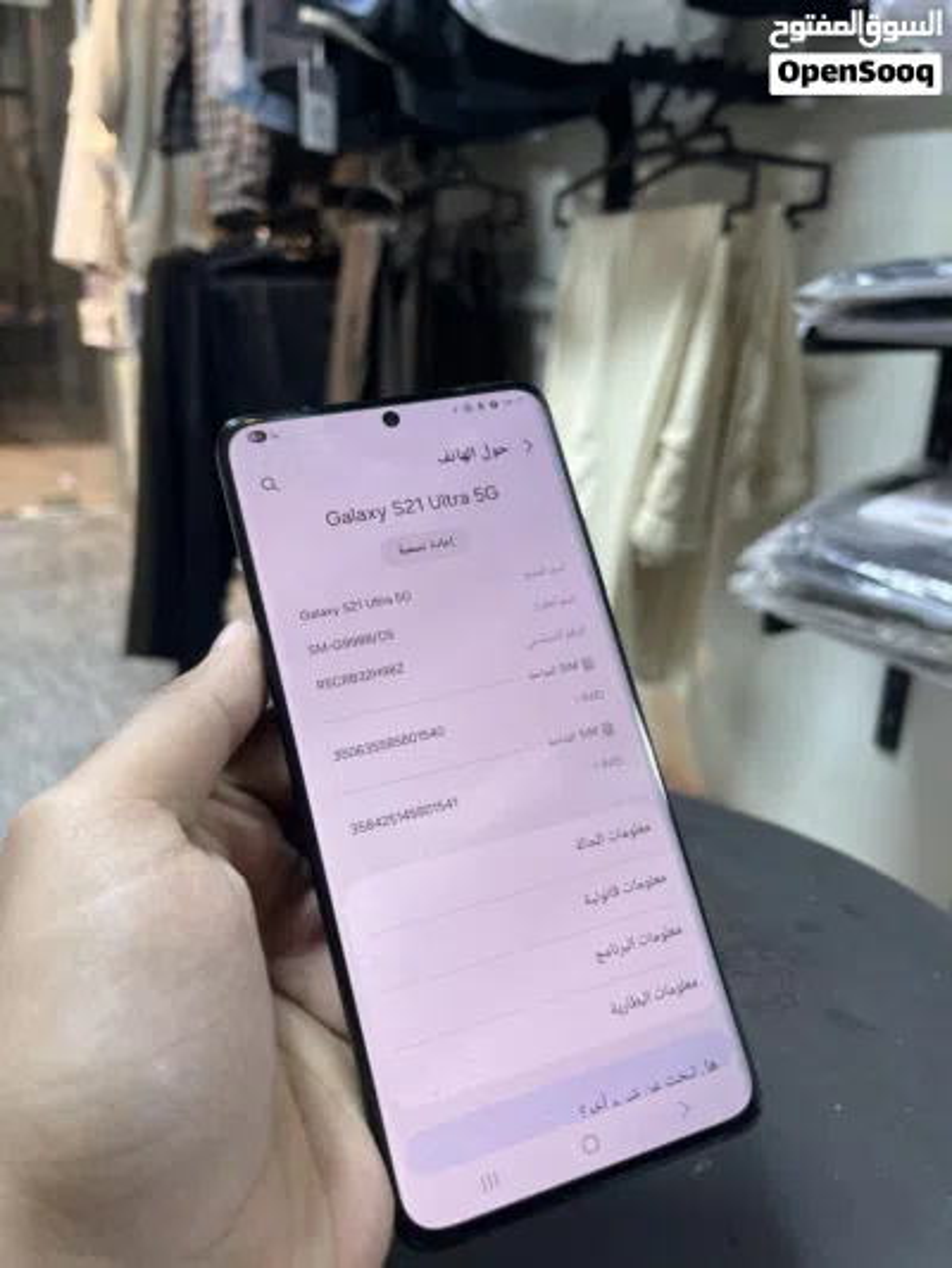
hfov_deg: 53.1
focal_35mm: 26
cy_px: 634
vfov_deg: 67.3
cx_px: 476
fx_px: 953
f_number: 1.6
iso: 100
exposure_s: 1/100
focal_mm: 5.1
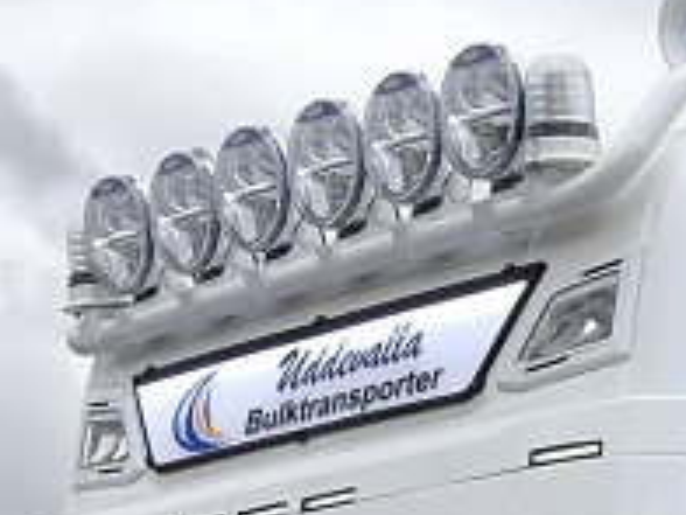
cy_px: 995
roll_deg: +2.0
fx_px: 3389
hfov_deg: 10.8
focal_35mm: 171
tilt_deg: +1.1
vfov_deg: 8.3
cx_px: 1256
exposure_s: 1/329
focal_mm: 3.99
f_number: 1.8
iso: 20
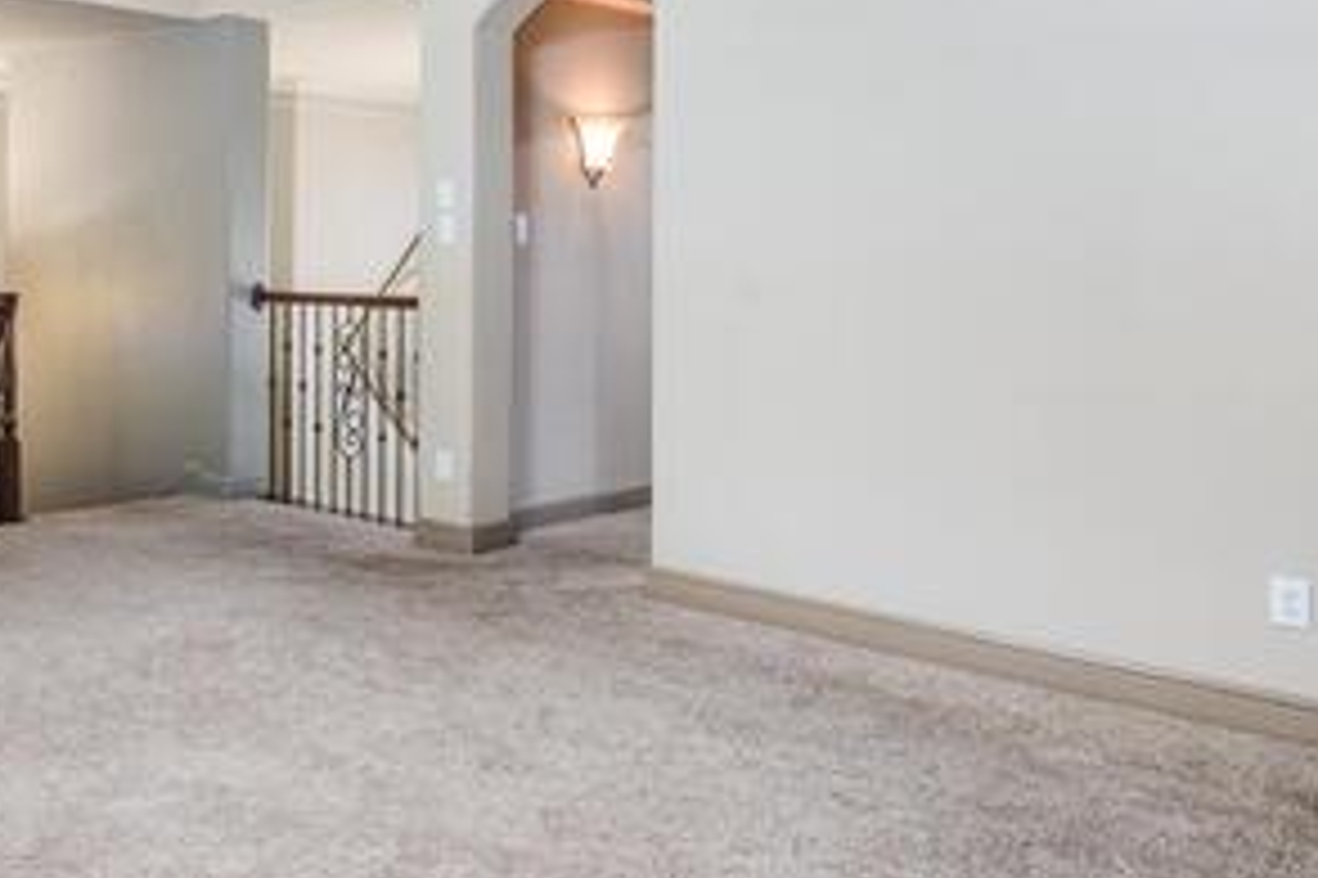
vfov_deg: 37.4
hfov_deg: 49.7
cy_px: 284
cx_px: 184
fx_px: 1281
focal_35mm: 35
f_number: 10
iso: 320
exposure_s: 1.3
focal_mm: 16
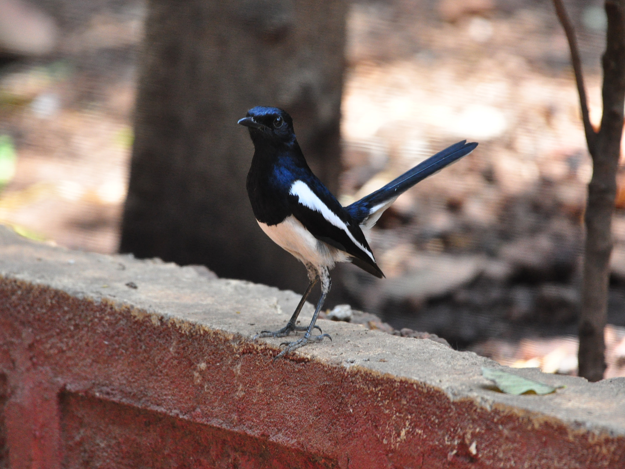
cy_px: 235
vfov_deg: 1.8
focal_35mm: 815
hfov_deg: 2.4
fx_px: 14713
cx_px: 290
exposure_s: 1/400
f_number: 5.6
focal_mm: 500
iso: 1600
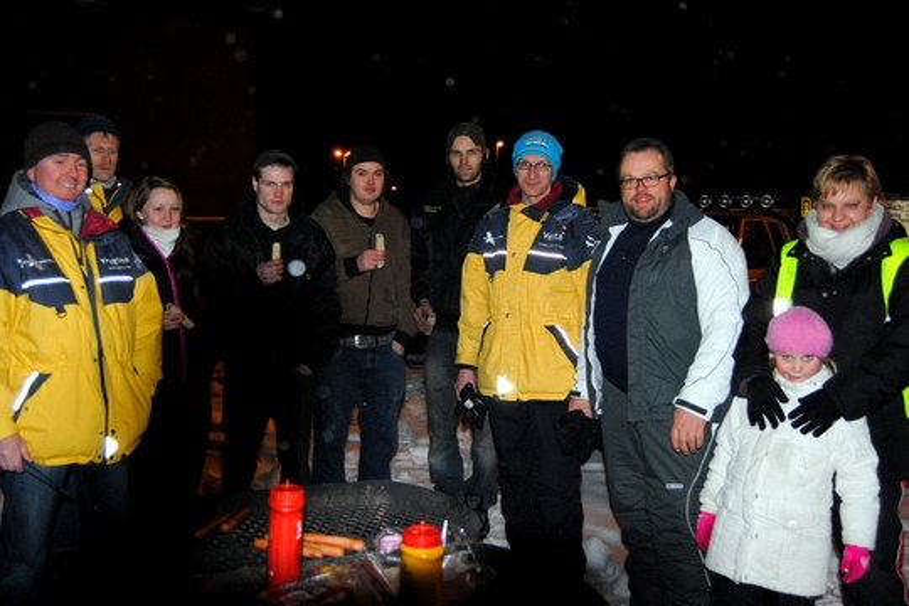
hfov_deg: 57.2
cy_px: 303
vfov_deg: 40.0
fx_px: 833
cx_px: 454
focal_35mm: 33
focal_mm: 22
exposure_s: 1/60
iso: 200
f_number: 3.5
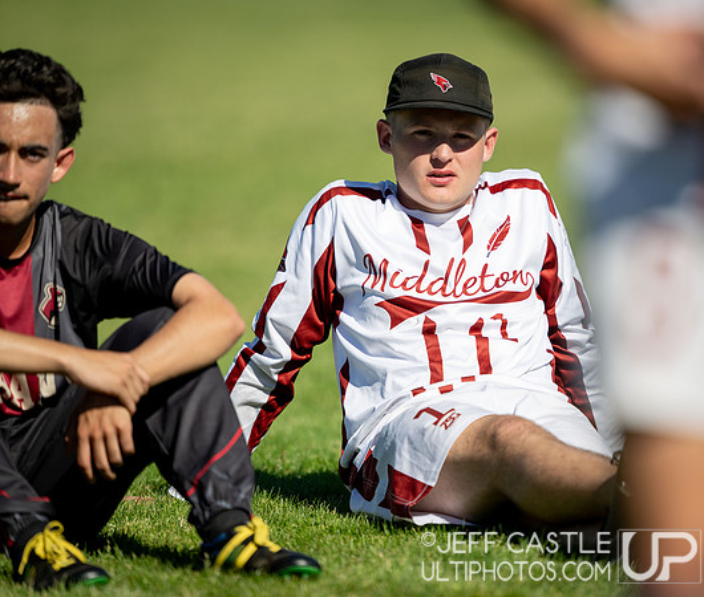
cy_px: 290
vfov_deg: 3.3
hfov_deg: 3.9
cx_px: 461
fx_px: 10251
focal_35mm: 480
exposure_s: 1/4000
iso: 64
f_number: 2.8
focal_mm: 400
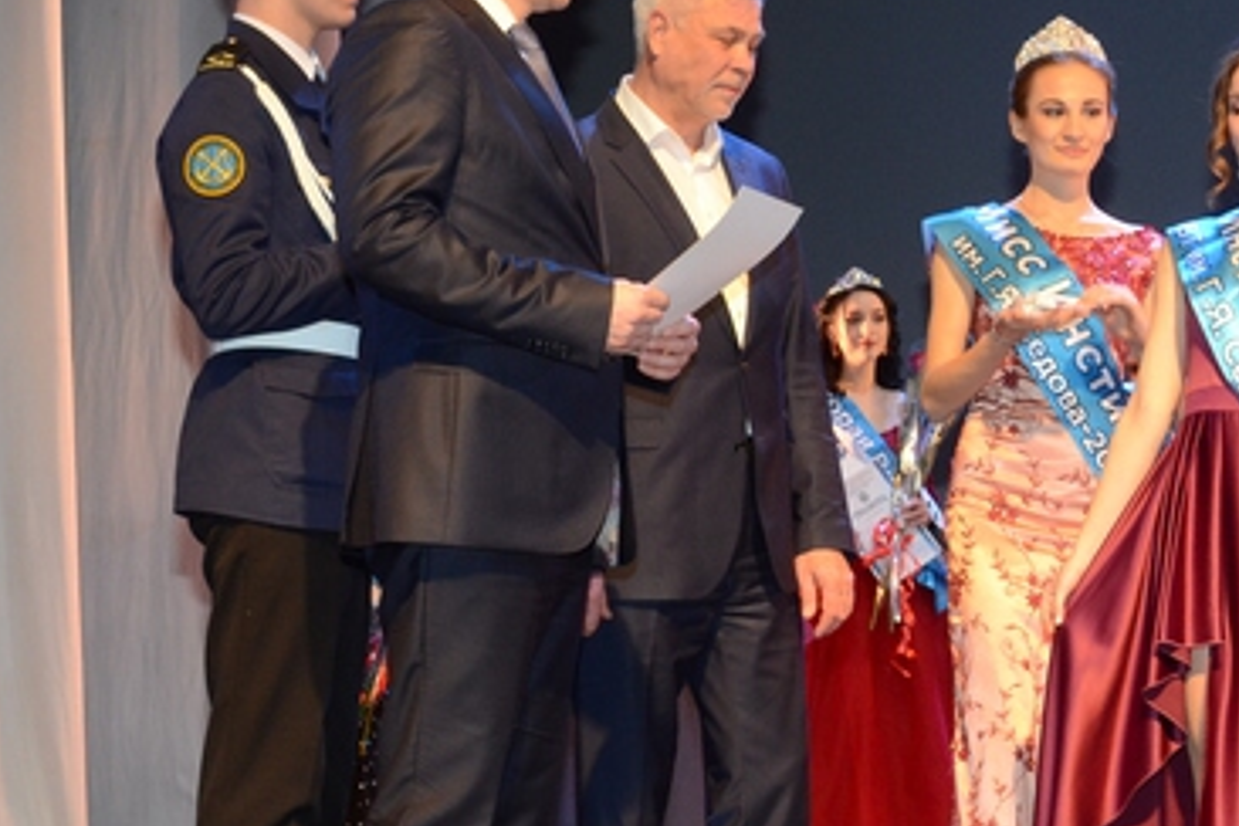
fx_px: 3273
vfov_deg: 14.4
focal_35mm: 95
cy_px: 489
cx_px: 1043
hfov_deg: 21.1
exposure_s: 1/60
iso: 800
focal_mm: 29
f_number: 7.1
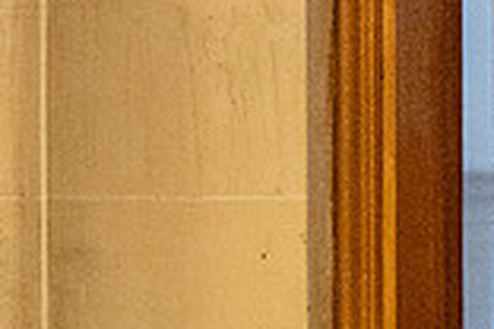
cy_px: 622
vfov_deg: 1.9
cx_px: -114
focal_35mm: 733
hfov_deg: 2.8
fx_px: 10058
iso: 3200
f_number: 4
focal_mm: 120
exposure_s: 1/200
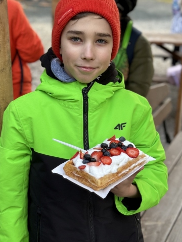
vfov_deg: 32.2
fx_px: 421
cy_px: 129
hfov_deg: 24.4
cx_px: 84
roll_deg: -2.0
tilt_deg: -20.6
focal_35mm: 60
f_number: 1.78
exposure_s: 1/100
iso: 50
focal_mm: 6.86
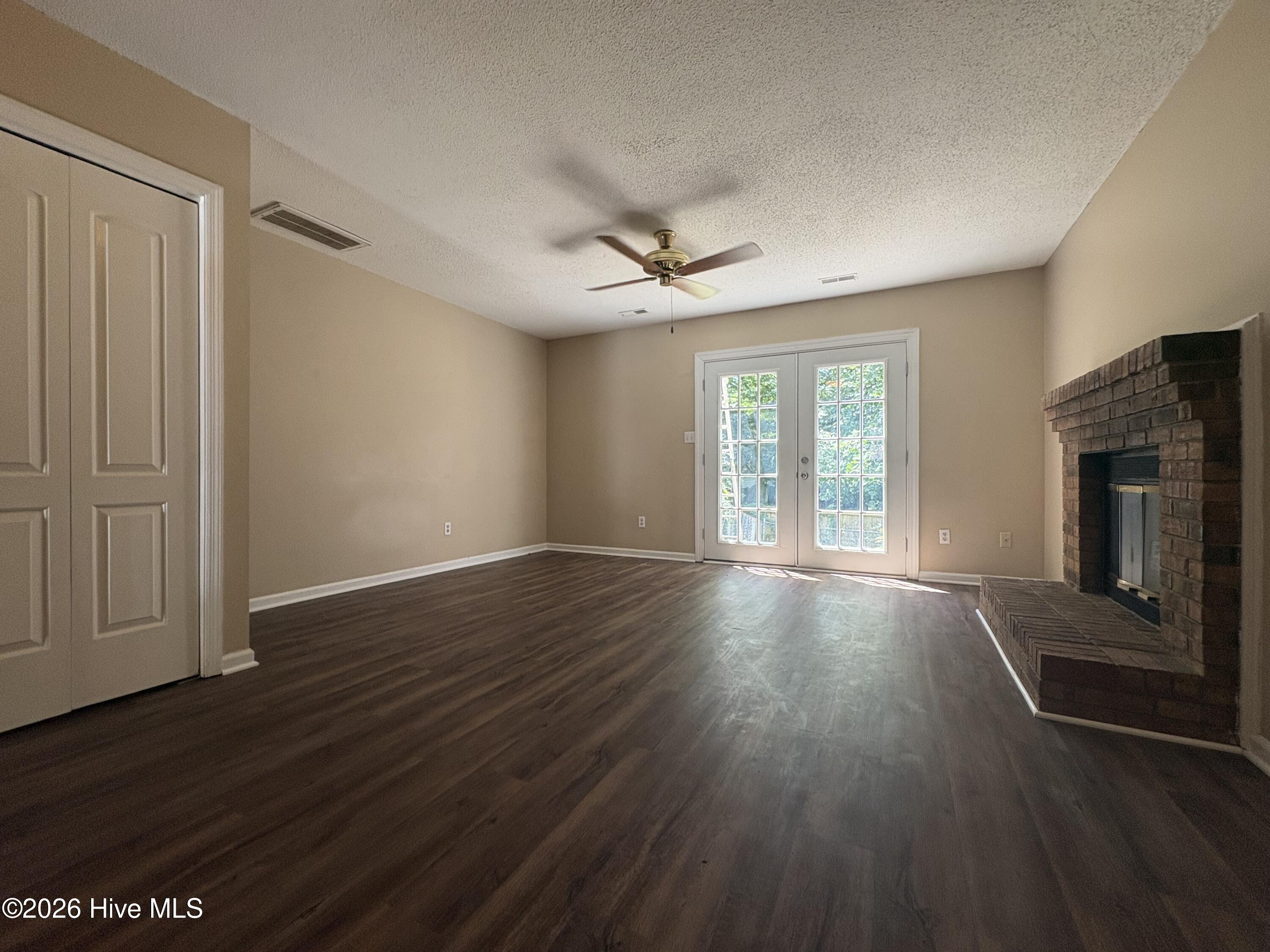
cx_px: 635
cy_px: 476
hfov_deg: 102.1
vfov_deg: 85.7
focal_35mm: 14
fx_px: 514
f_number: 2.2
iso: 200
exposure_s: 1/120
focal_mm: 2.22
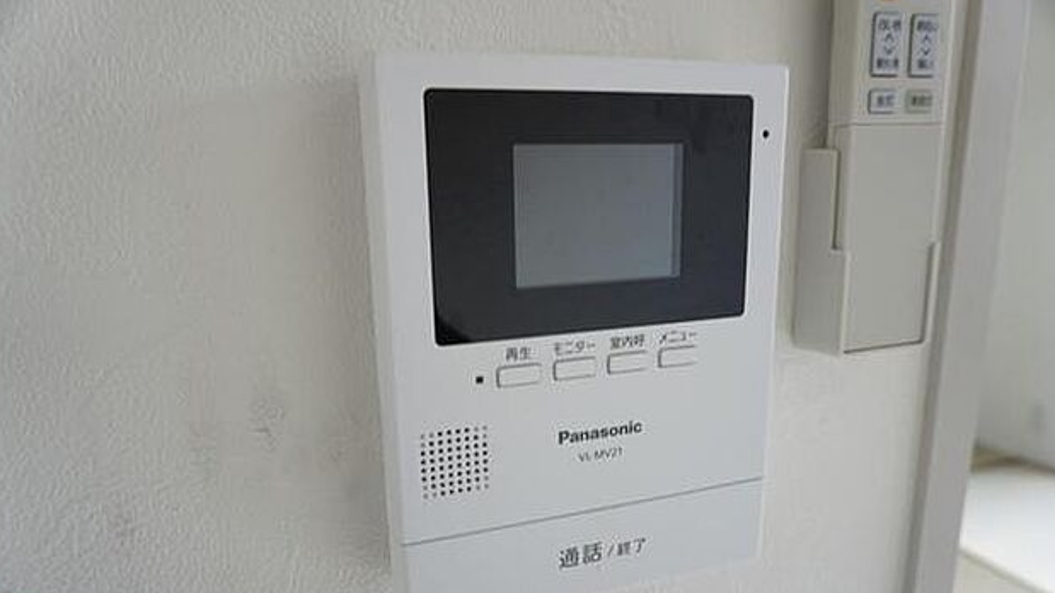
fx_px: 727
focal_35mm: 26
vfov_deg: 44.2
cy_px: 348
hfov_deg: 71.9
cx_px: 530
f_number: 4
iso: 200
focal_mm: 16
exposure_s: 1/60
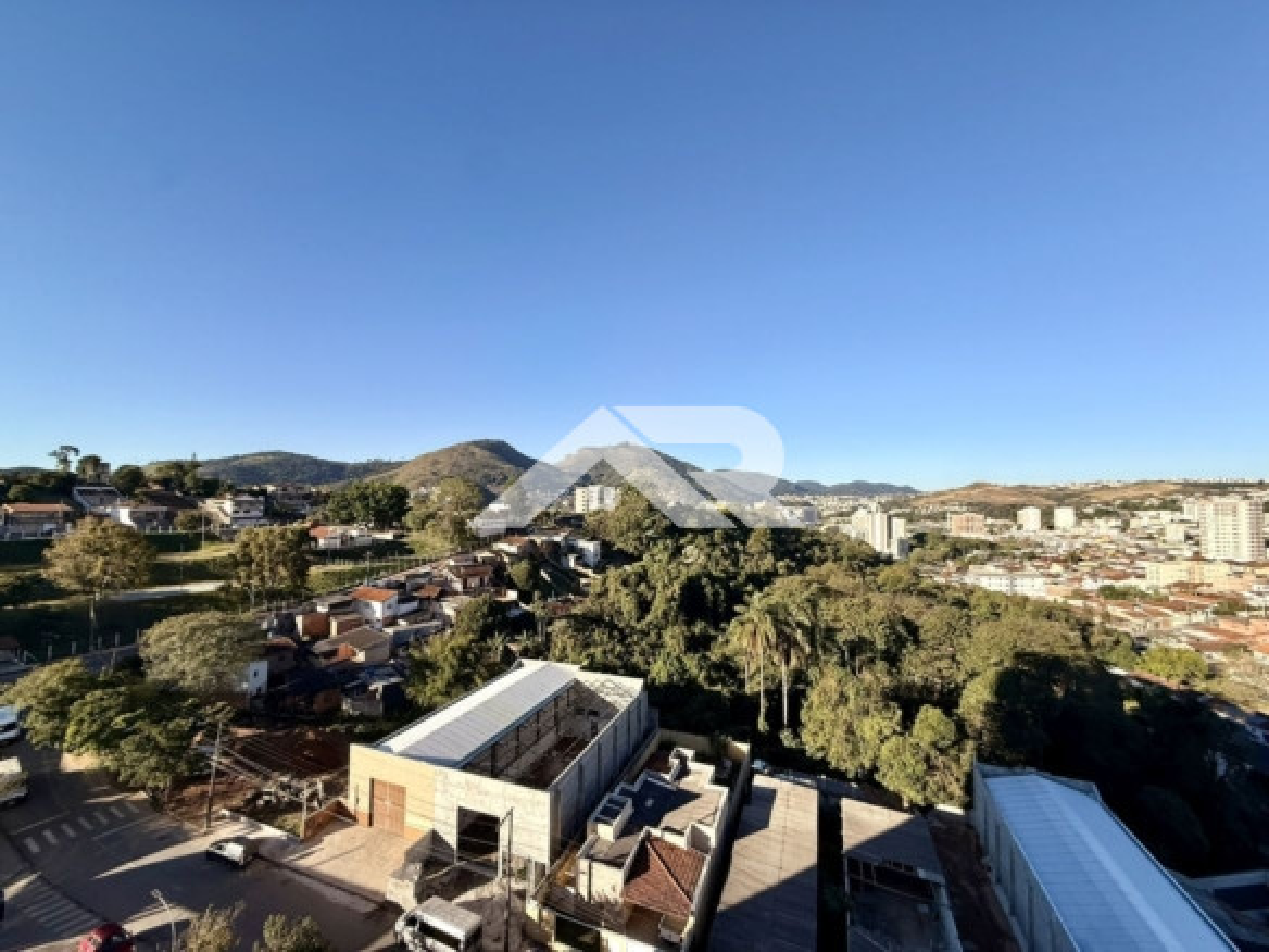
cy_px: 476
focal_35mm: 14
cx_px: 634
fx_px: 513
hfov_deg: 102.1
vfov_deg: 85.7
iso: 50
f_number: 2.2
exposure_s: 1/1497
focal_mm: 2.22
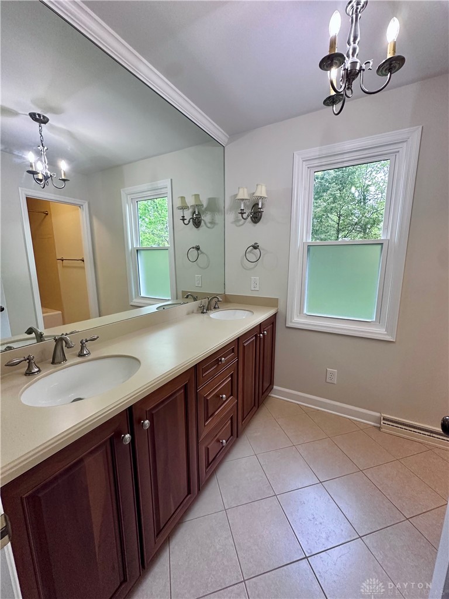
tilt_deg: -9.1
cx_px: 224
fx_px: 242
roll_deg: -0.5
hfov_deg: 85.7
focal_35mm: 14
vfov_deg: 102.1
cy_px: 300
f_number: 2.2
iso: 320
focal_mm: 2.22
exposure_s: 1/120
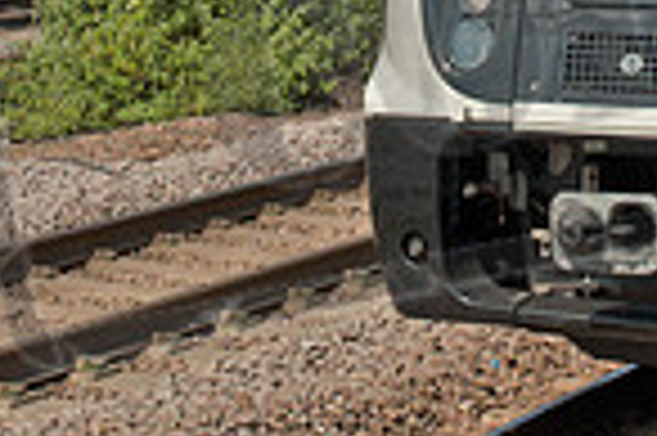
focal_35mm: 161
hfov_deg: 12.7
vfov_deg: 8.4
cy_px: -148
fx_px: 2935
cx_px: 504
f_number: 10
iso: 200
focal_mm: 27
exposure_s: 1/400
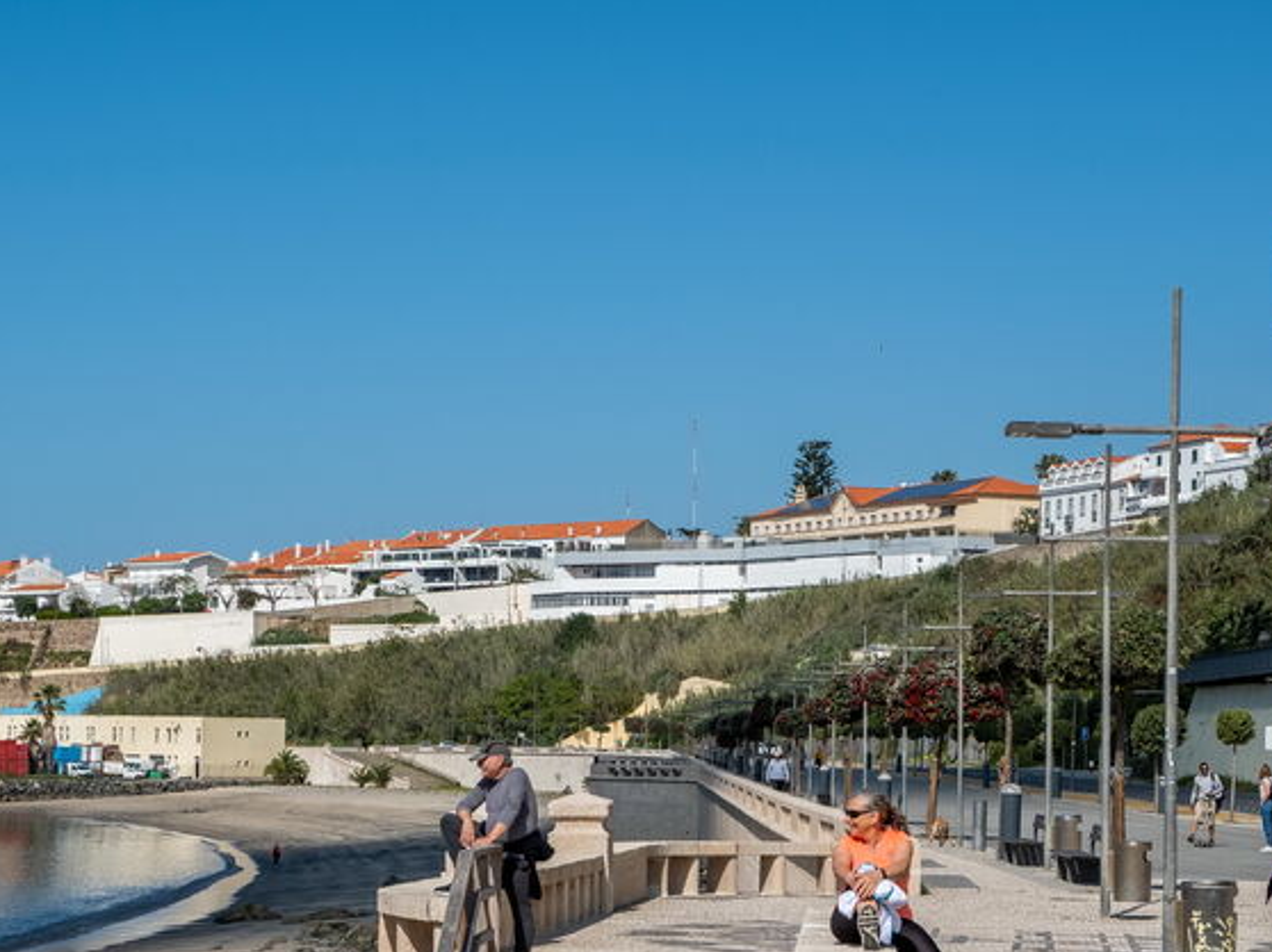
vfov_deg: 15.0
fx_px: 3600
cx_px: 435
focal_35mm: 98
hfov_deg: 20.0
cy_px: 646
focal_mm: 40.7
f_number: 8
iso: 200
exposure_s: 1/800
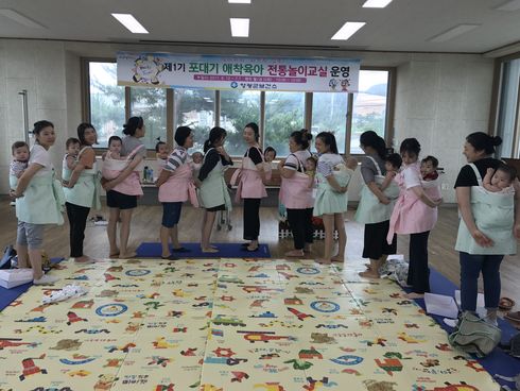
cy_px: 196
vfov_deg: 49.8
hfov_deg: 63.4
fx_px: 421
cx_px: 260
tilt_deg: -8.4
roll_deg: -2.8
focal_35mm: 28
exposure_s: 1/120
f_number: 1.8
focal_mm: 3.99
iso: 25
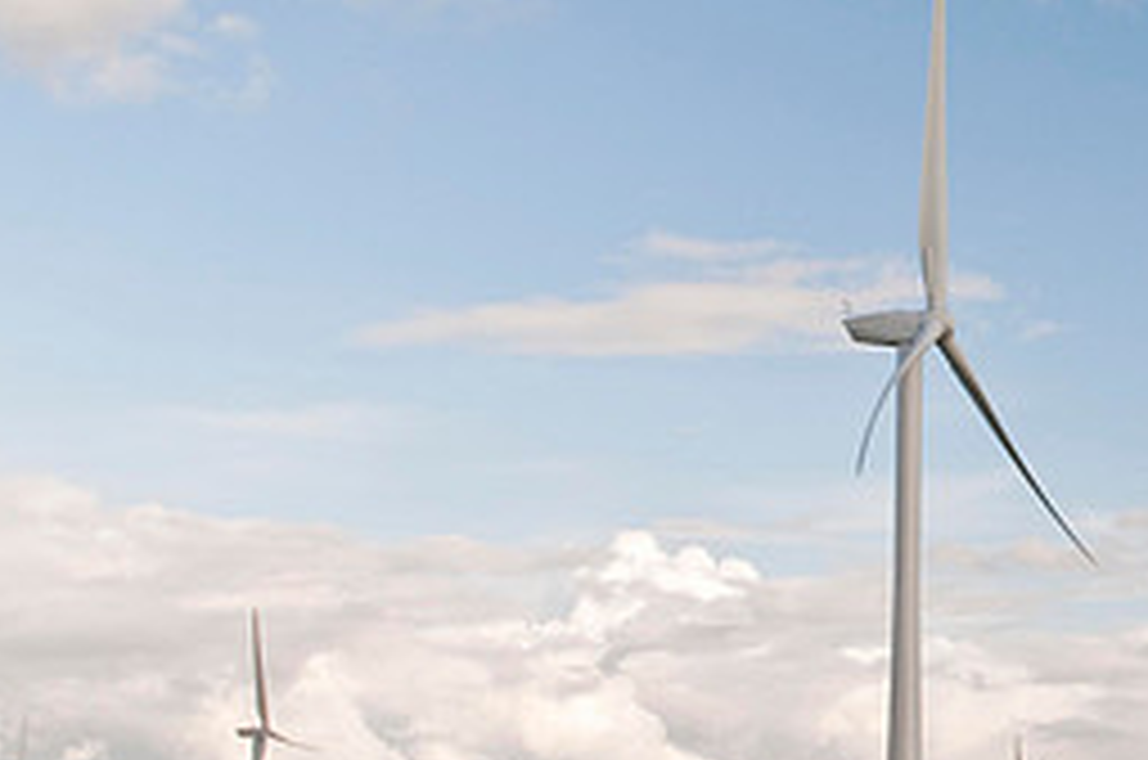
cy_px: 286
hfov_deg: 24.0
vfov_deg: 16.6
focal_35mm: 82
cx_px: 1071
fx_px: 2610
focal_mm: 24
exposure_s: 1/10
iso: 200
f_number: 22
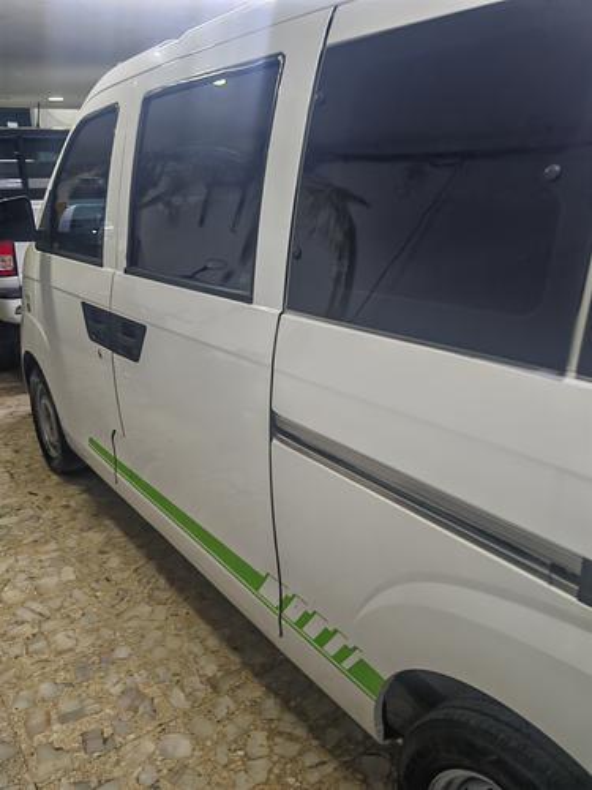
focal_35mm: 27
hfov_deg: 51.4
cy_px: 395
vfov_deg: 65.3
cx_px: 296
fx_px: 616
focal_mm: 6.83
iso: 500
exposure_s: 1/40
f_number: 1.4
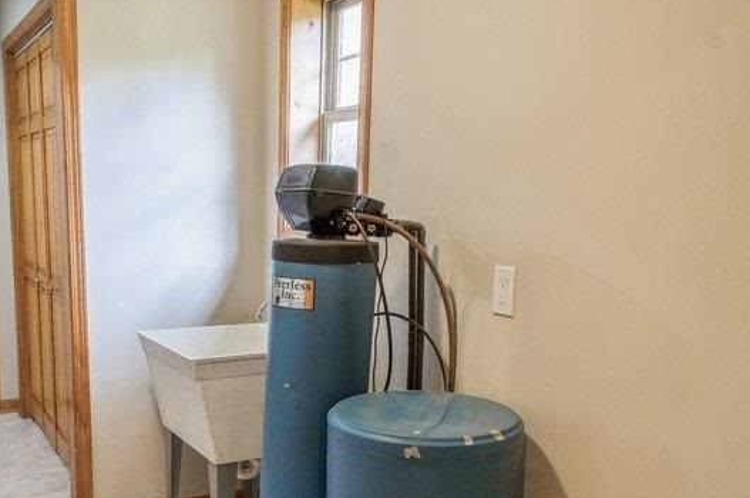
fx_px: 853
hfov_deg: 47.0
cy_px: 371
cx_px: 275
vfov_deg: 32.0
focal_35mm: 41
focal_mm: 16
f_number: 8
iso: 200
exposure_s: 1/3
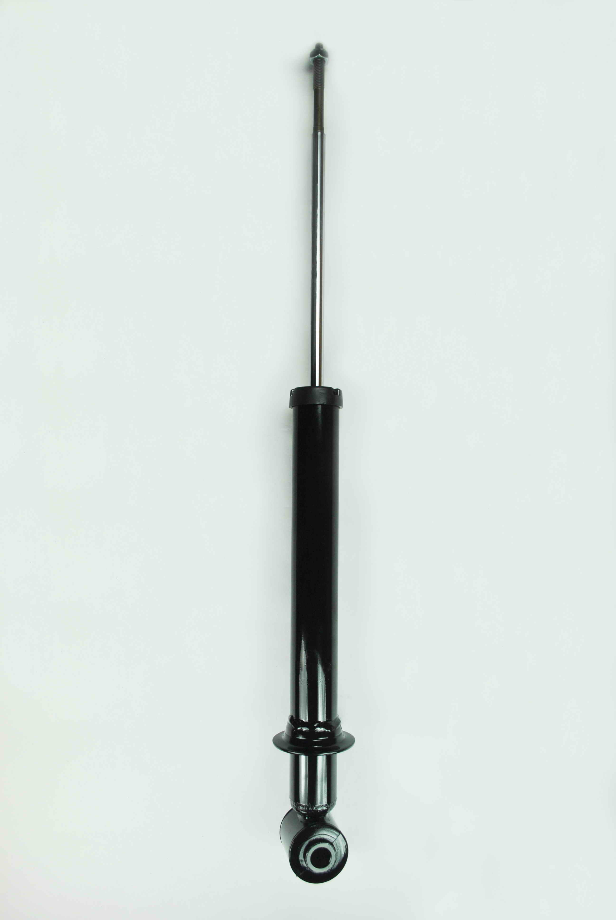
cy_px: 460
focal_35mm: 27
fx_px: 691
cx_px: 308
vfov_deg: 67.3
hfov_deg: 48.0
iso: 110
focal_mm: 18
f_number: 5.6
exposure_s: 1/125
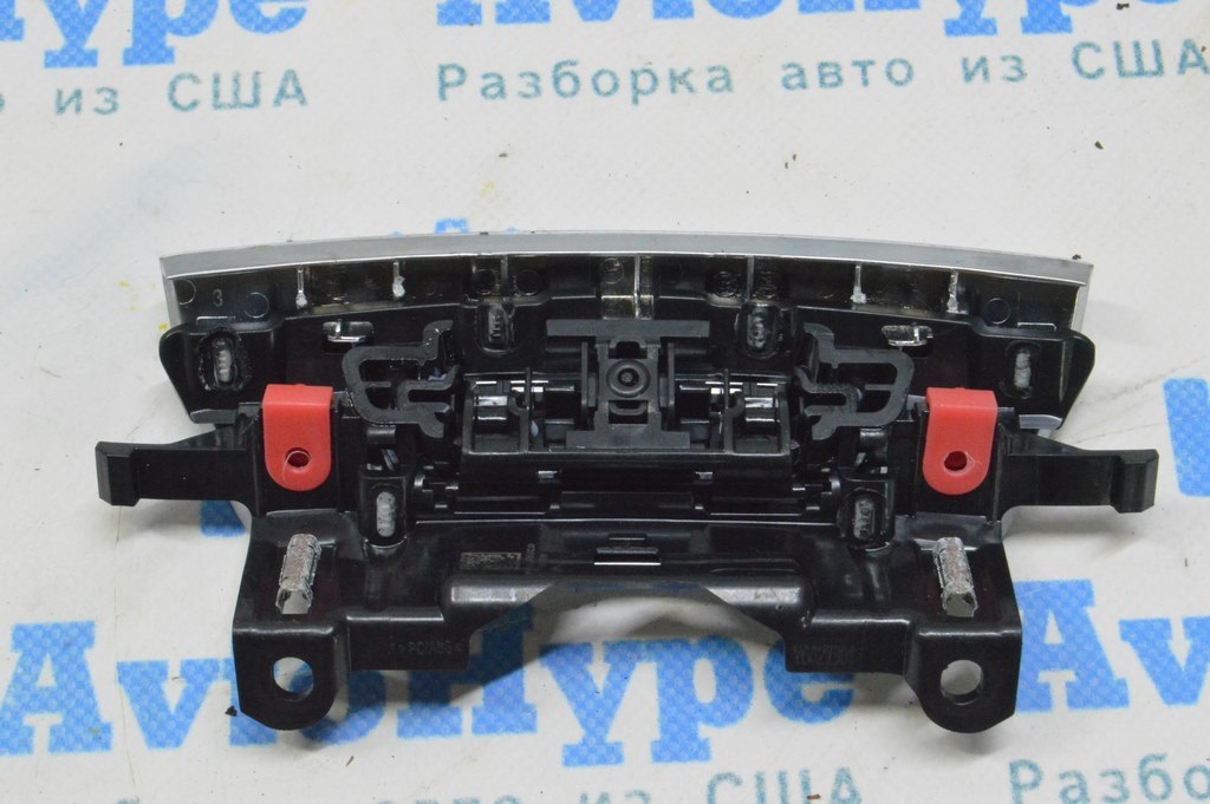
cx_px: 605
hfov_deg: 24.6
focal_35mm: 82
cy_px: 402
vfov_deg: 16.5
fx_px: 2771
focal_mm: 55
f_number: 20
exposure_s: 1/20
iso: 6400
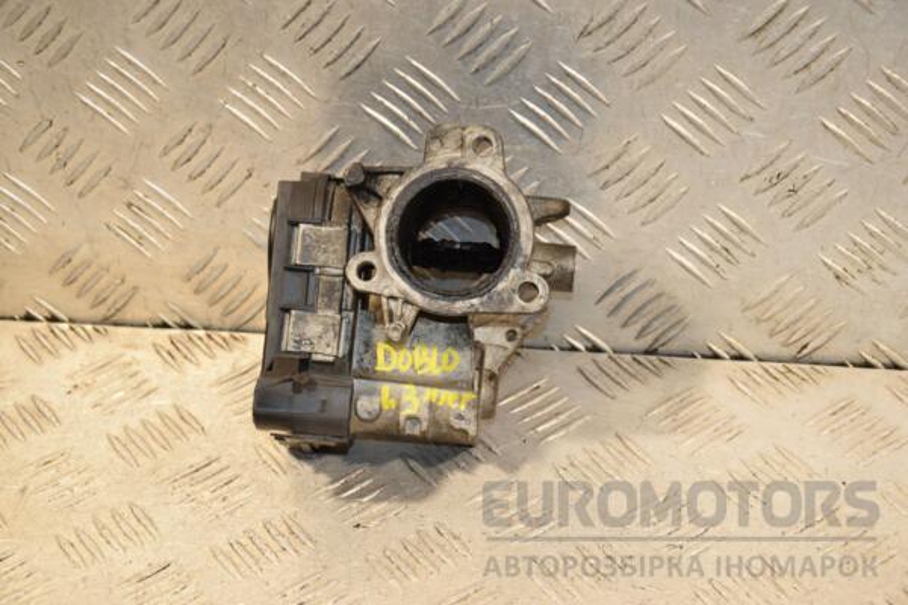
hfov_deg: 20.6
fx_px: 2497
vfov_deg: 13.8
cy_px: 302
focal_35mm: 99
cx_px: 454
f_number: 6.3
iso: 800
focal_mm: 66
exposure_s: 1/200
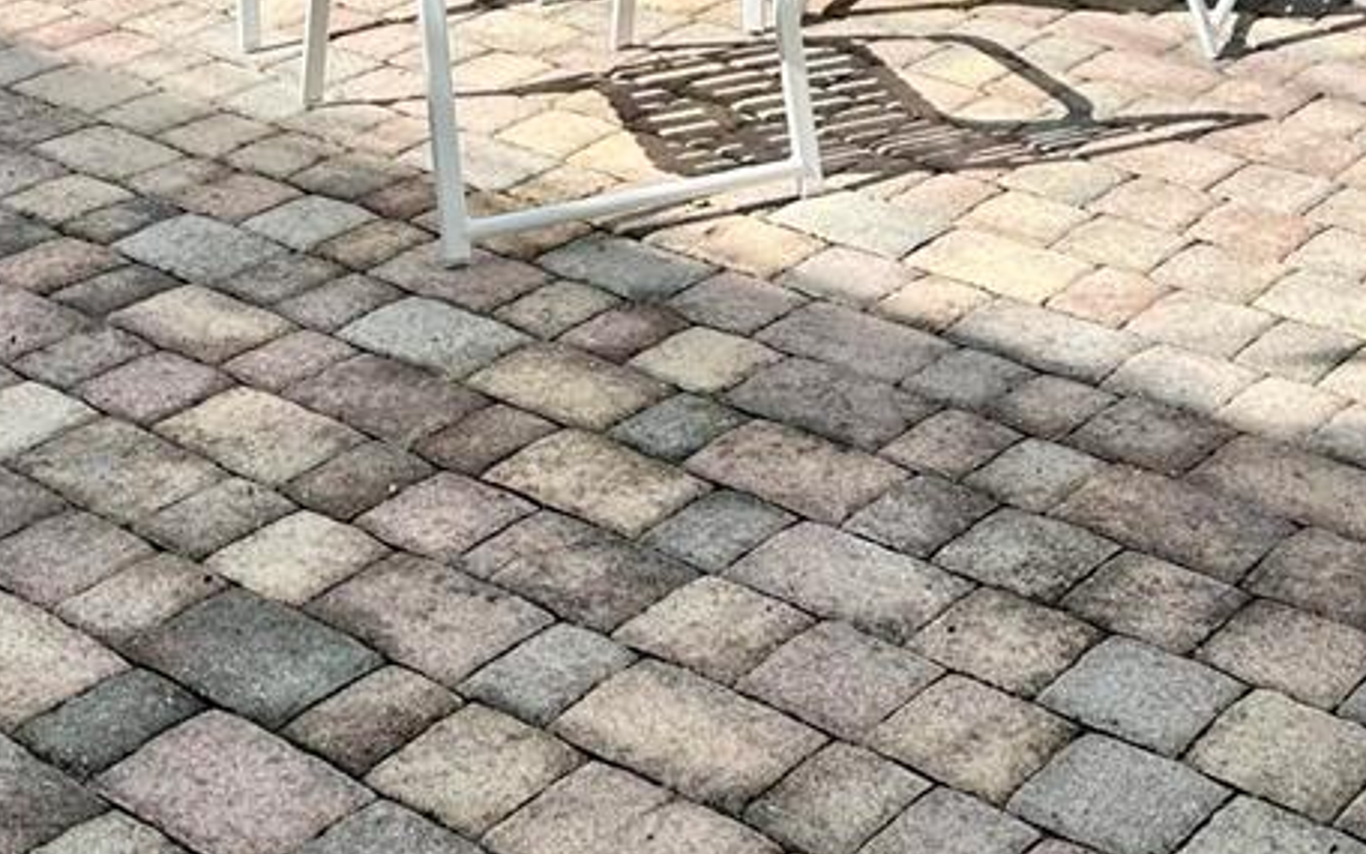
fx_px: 2494
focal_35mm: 67
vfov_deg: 15.2
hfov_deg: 30.6
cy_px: -911
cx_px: 788
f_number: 1.78
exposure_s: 1/2660
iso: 80
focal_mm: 6.86
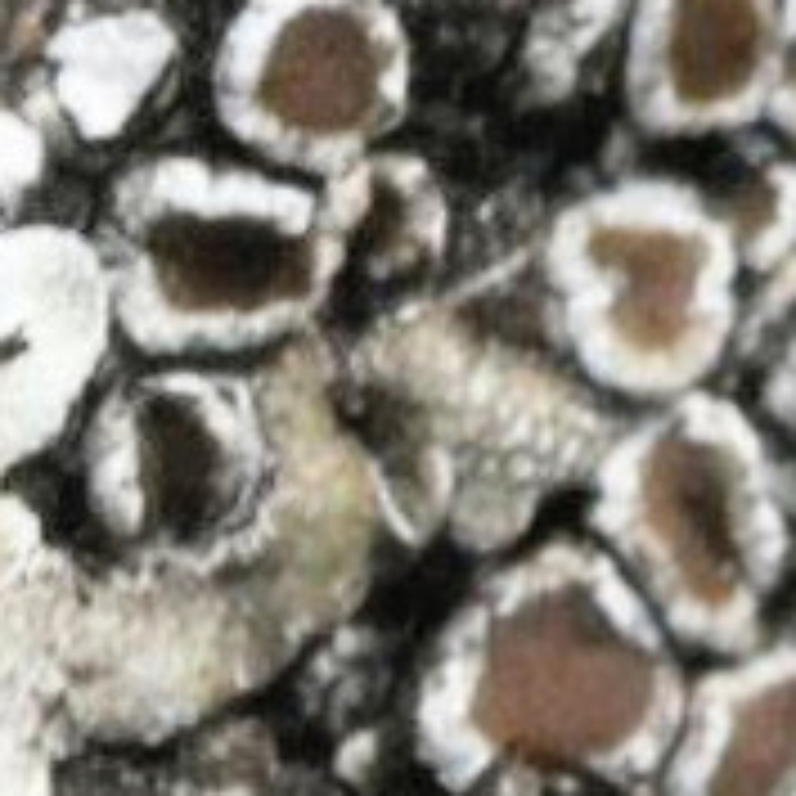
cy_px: 1340
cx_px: 684
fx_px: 12606
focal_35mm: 485
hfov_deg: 3.6
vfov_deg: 3.6
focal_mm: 105
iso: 250
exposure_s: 1/125
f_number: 32
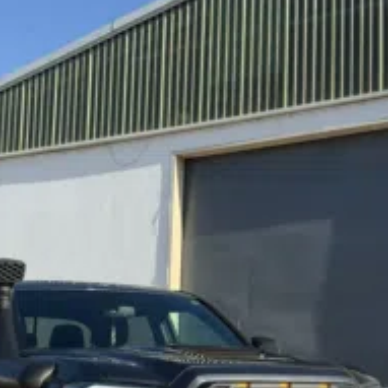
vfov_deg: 19.1
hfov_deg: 19.4
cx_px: 128
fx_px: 1129
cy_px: 366
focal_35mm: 89
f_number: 1.78
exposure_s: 1/3378
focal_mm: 6.76
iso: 64
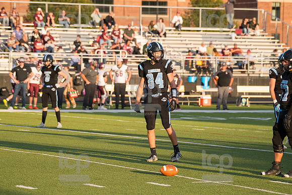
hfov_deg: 10.3
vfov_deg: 6.9
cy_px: 98
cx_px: 146
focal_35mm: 200
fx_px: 1623
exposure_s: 1/2000
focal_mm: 200
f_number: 5.6
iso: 1250
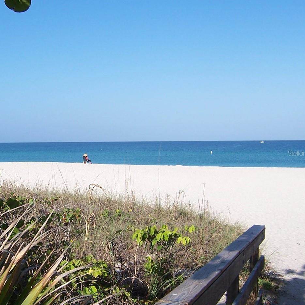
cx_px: 57
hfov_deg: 33.0
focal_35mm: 50
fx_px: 498
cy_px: 153
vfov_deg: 34.0
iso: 80
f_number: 3.4
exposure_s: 1/1000
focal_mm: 5.5
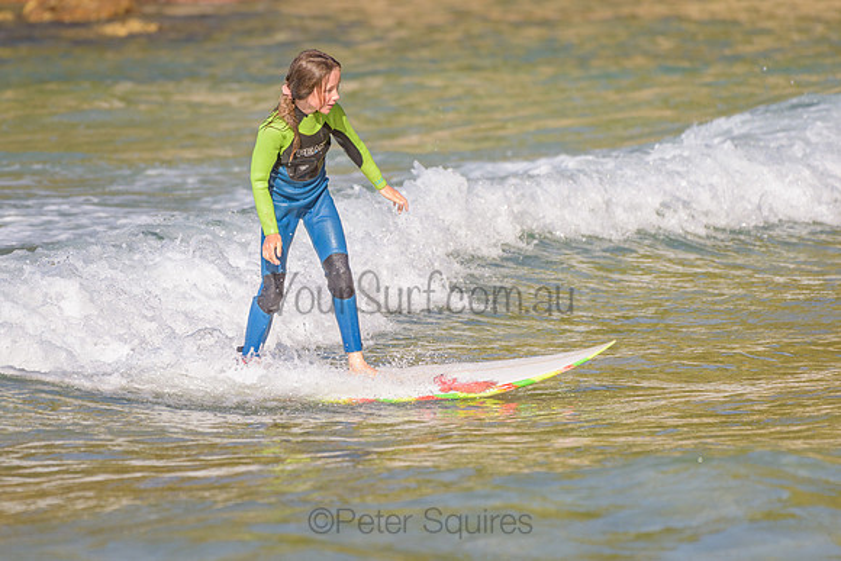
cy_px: 270
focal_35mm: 613
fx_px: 14331
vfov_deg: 2.2
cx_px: 327
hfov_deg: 3.4
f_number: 5.6
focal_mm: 500
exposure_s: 1/2000
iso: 200
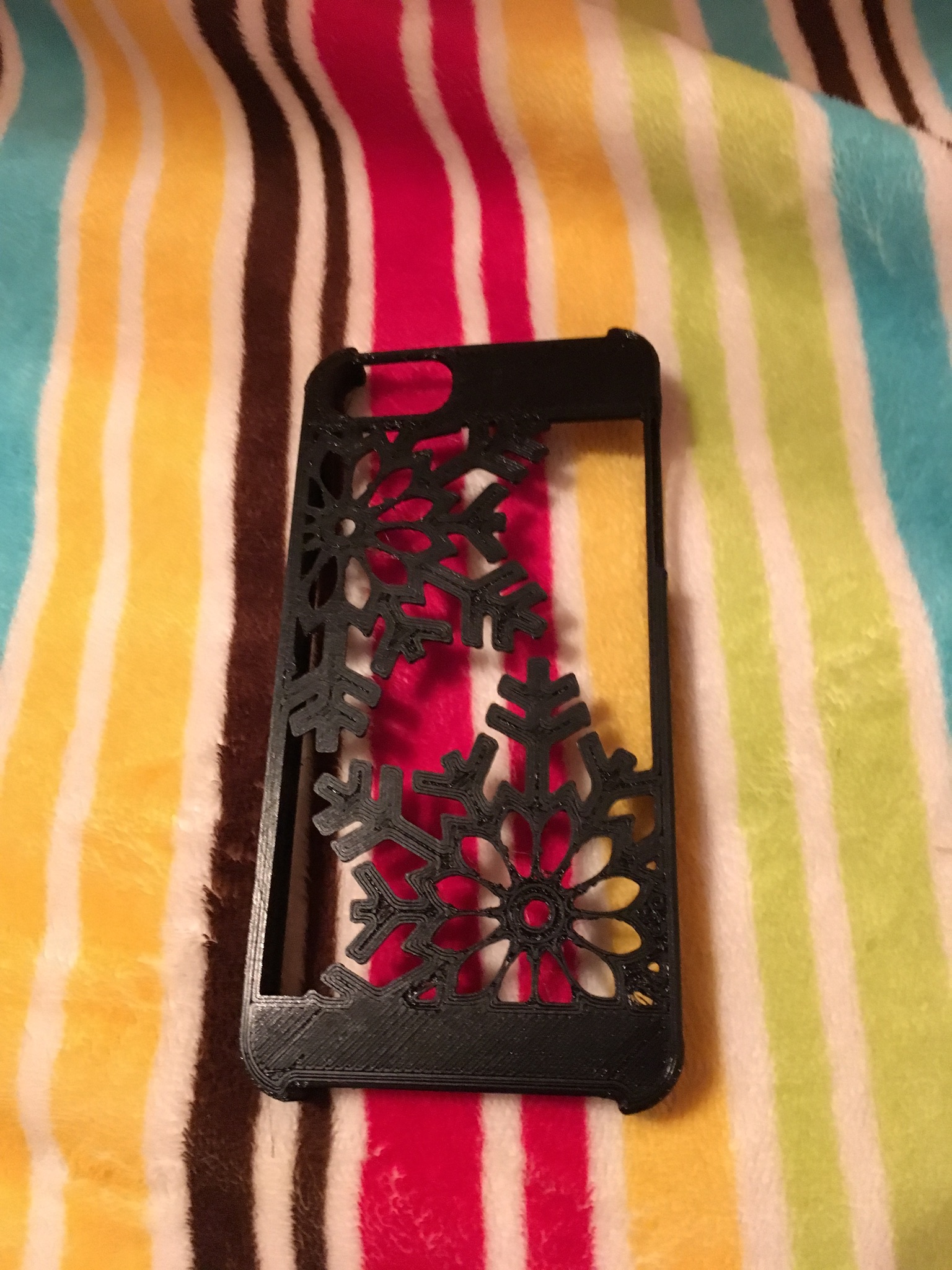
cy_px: 635
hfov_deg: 48.2
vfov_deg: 61.7
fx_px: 1063
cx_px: 476
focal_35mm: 29
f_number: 2.2
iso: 320
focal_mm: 4.15
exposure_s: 1/15
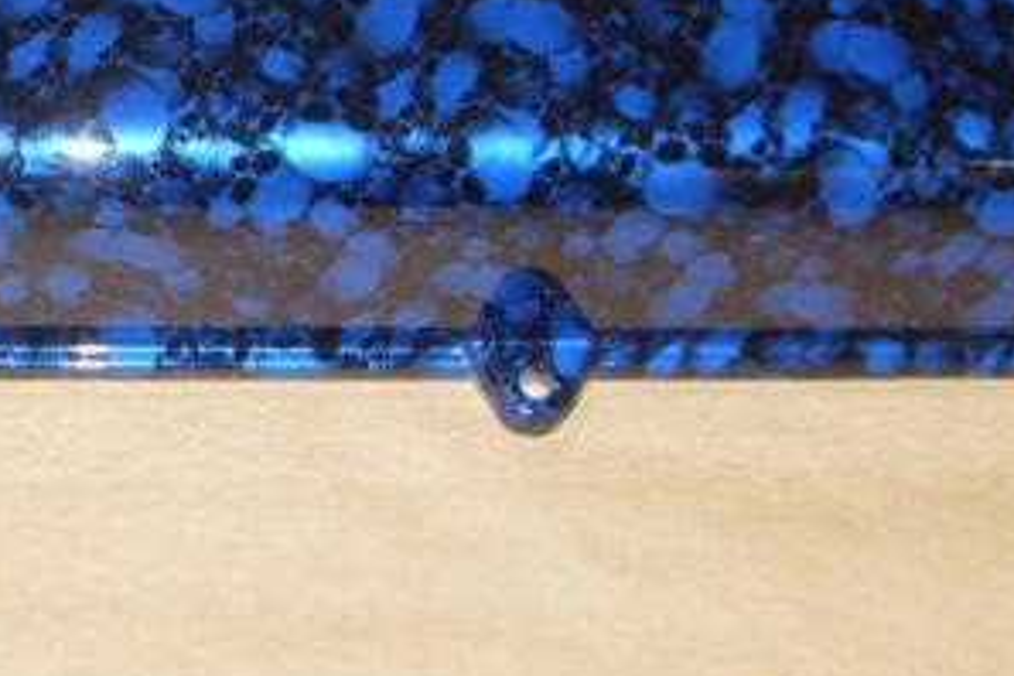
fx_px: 2760
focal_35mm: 98
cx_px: 123
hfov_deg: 20.4
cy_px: 55
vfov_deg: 13.8
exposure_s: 1/45
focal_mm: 6.3
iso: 100
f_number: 2.8
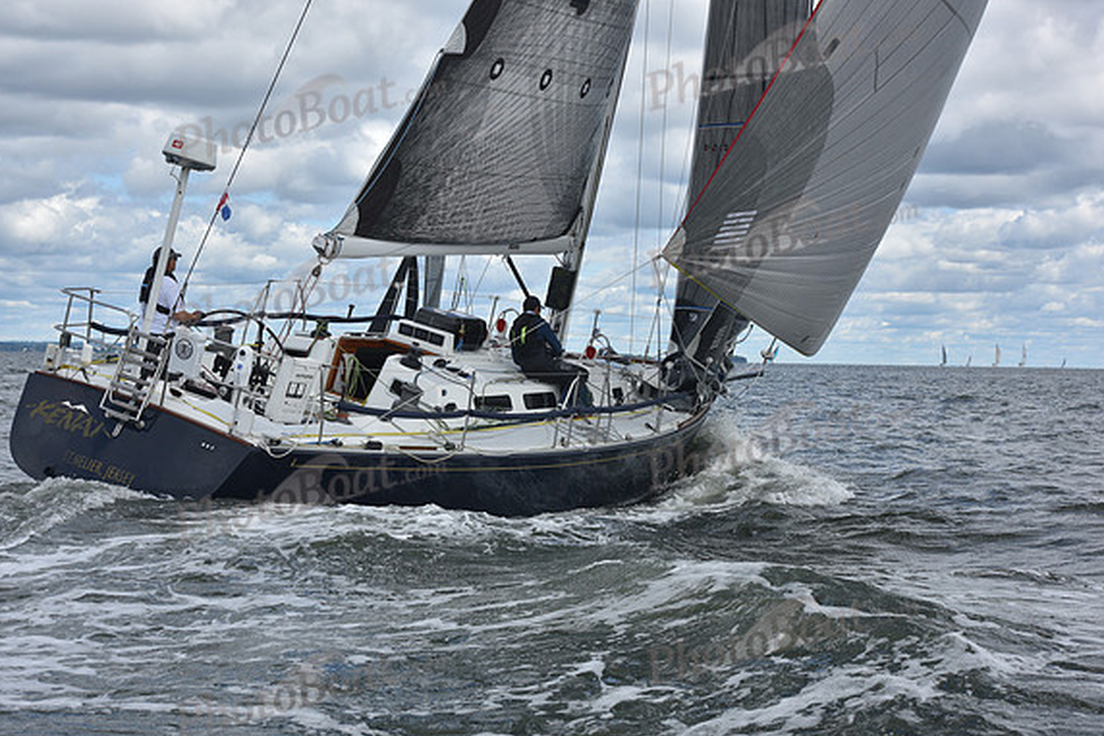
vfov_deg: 19.2
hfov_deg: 28.5
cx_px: 548
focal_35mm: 71
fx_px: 2177
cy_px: 366
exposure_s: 1/800
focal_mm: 70
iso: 250
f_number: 9
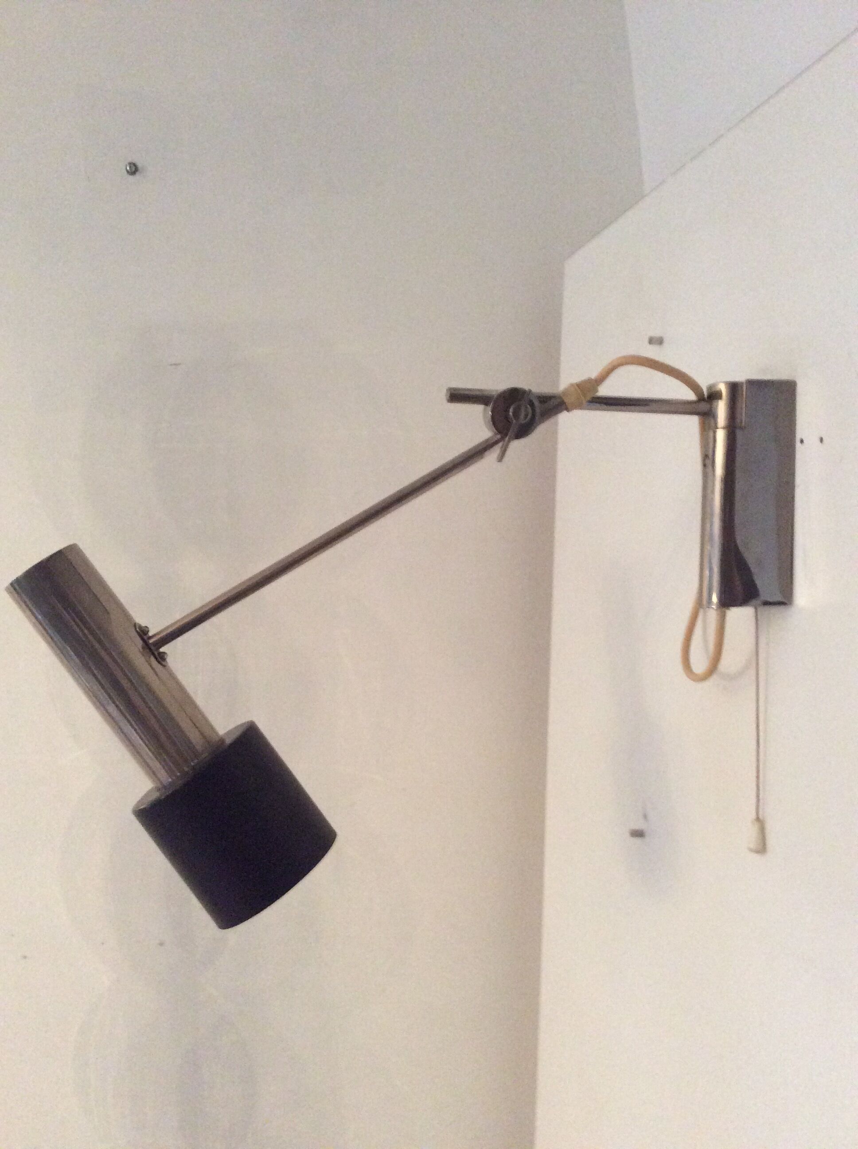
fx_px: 1060
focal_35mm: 32
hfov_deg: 44.1
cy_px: 574
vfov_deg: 56.9
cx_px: 429
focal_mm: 3.3
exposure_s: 1/20
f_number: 2.4
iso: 250
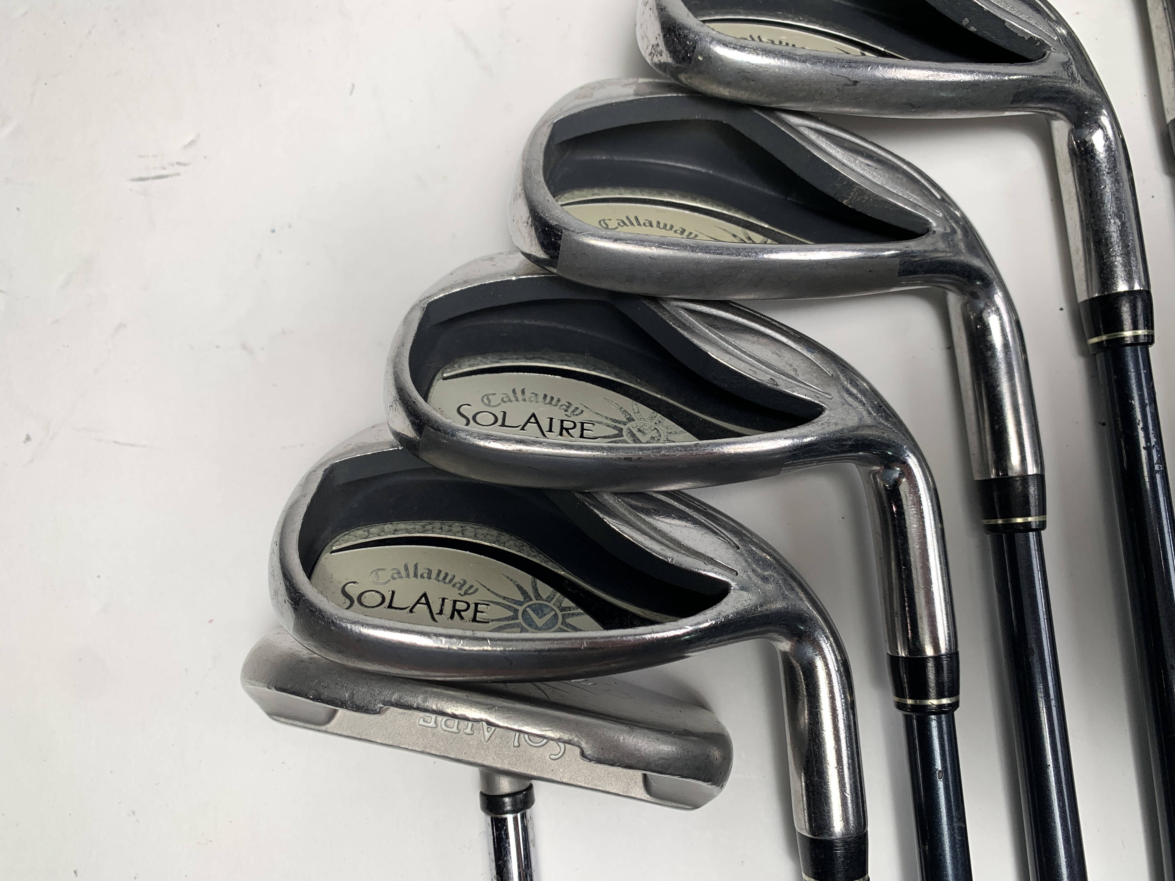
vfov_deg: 53.1
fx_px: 883
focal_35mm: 26
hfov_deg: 67.3
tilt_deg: -84.6
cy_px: 440
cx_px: 588
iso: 25
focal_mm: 4.25
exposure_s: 1/210
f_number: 1.8
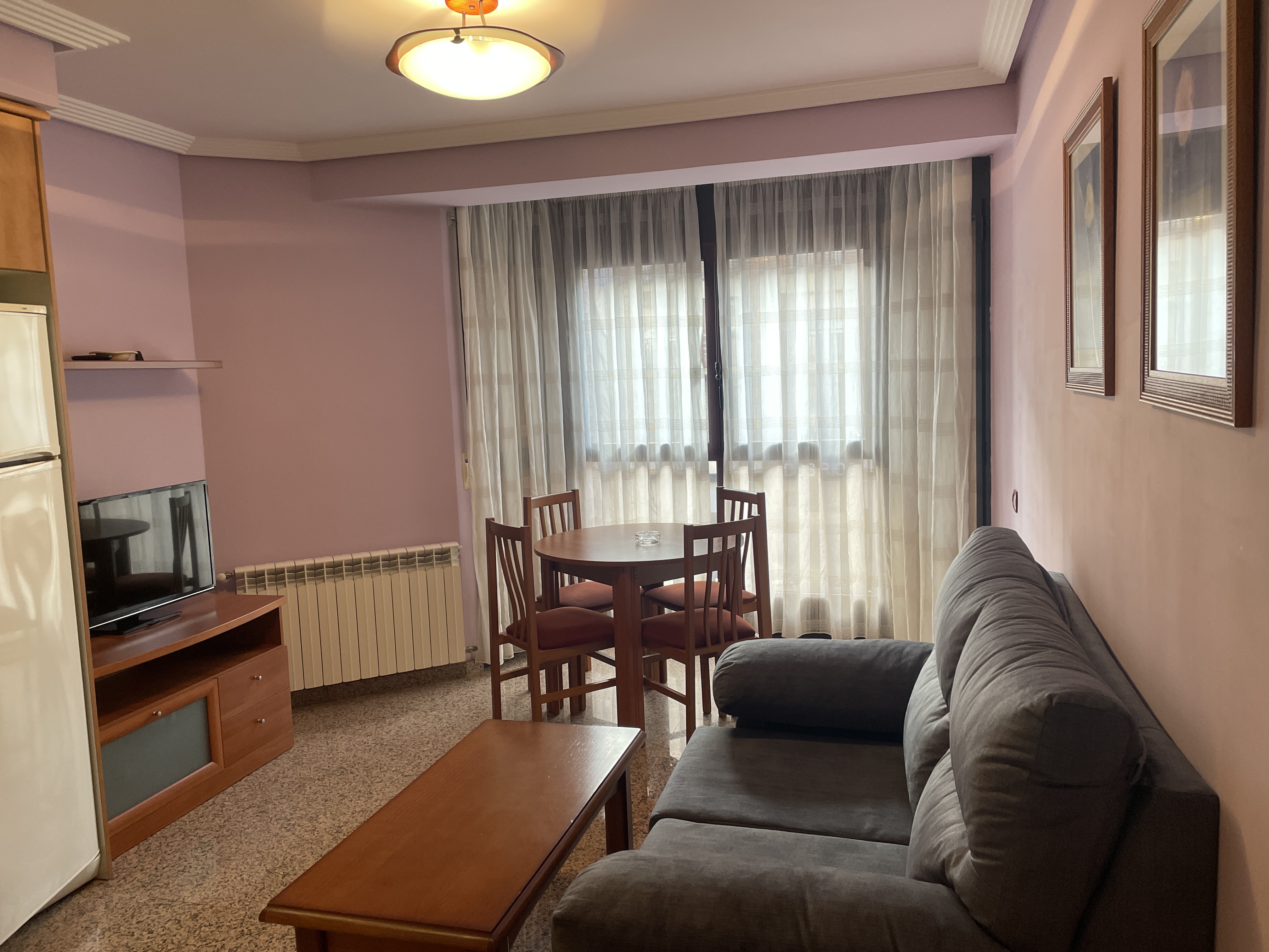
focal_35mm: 26
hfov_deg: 67.3
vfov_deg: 53.1
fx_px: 953
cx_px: 634
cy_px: 476
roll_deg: +2.1
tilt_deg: -5.6
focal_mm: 4.2
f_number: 1.6
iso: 125
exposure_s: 1/100
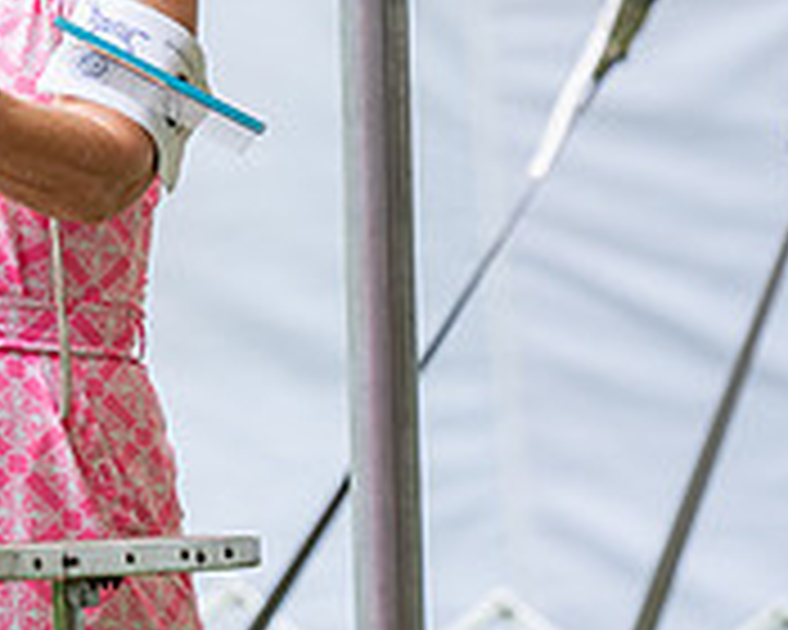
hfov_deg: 3.1
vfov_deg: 2.5
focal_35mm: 621
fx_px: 14483
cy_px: -182
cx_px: -306
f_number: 4.5
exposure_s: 1/400
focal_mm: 200
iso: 400
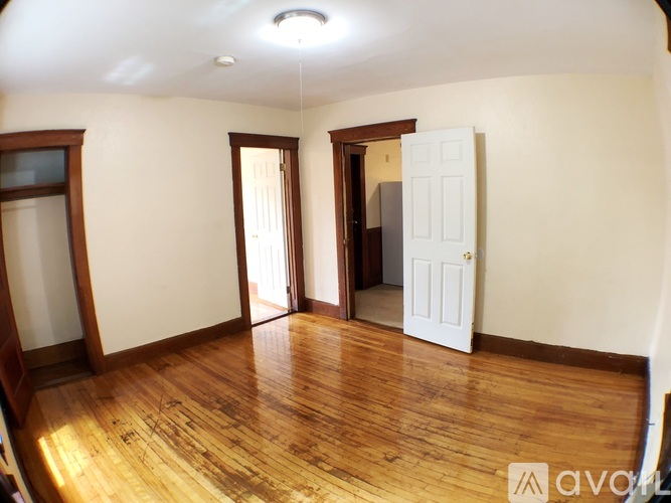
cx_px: 336
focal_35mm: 28
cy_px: 252
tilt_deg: -7.4
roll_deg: +2.3
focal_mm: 4
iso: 50
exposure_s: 1/15
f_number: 1.8
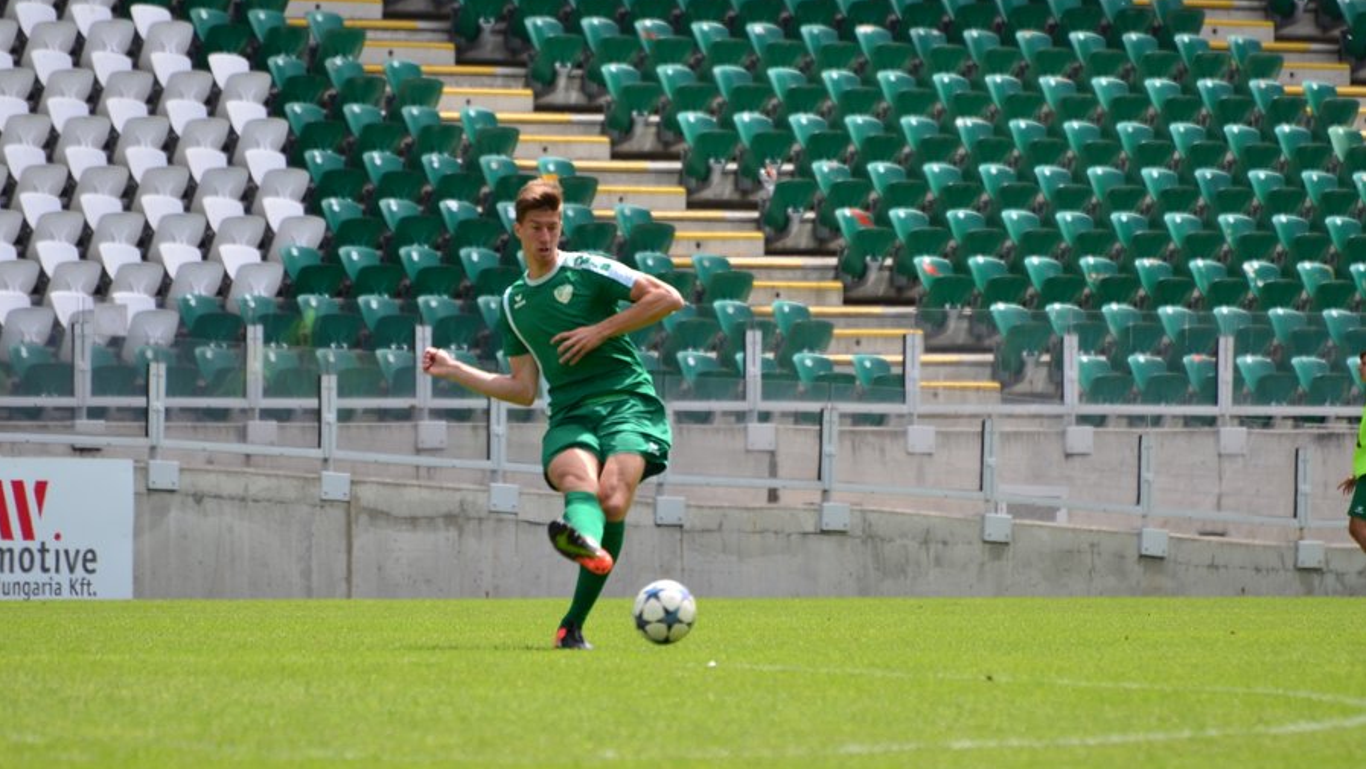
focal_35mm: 472
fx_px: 17100
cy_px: 410
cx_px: 682
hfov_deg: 4.6
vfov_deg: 2.6
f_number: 5.6
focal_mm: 300
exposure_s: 1/800
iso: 250
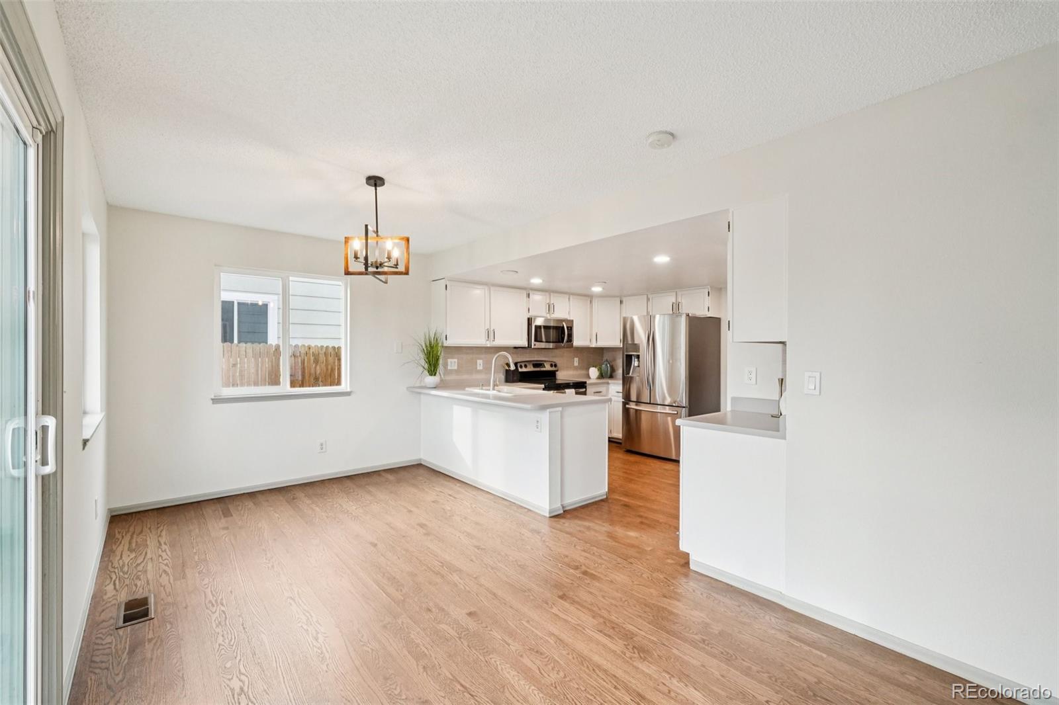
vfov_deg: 77.3
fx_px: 441
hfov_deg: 100.4
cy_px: 352
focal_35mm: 15
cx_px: 530
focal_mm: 10
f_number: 8
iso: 800
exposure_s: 1/30
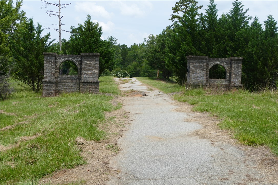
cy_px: 92
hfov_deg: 35.1
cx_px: 139
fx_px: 440
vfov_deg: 23.8
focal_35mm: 57
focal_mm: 20.62
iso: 125
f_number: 3.5
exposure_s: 1/1300
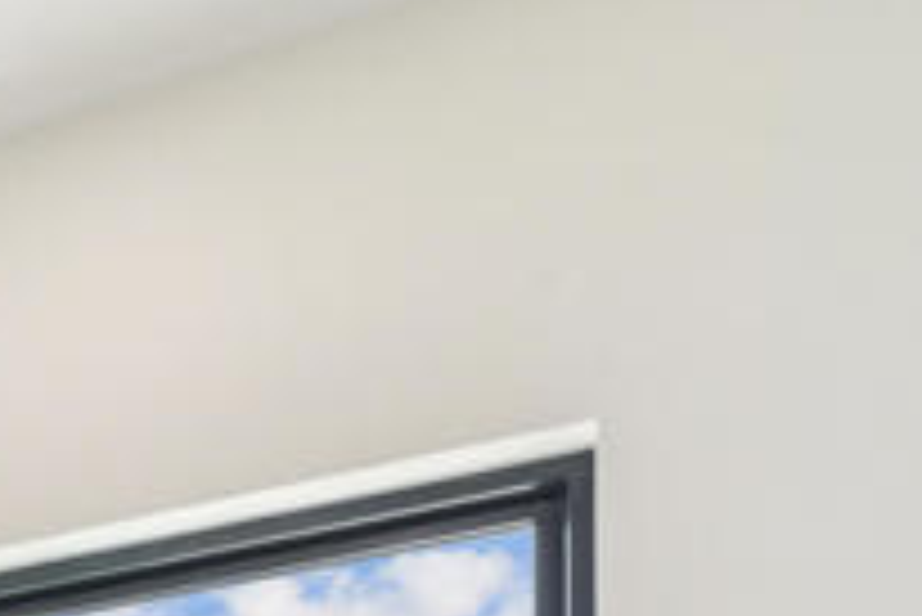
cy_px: 1194
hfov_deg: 16.3
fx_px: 1922
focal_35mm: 75
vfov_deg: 15.1
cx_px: -1142
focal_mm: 15
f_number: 13
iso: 100
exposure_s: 1/5
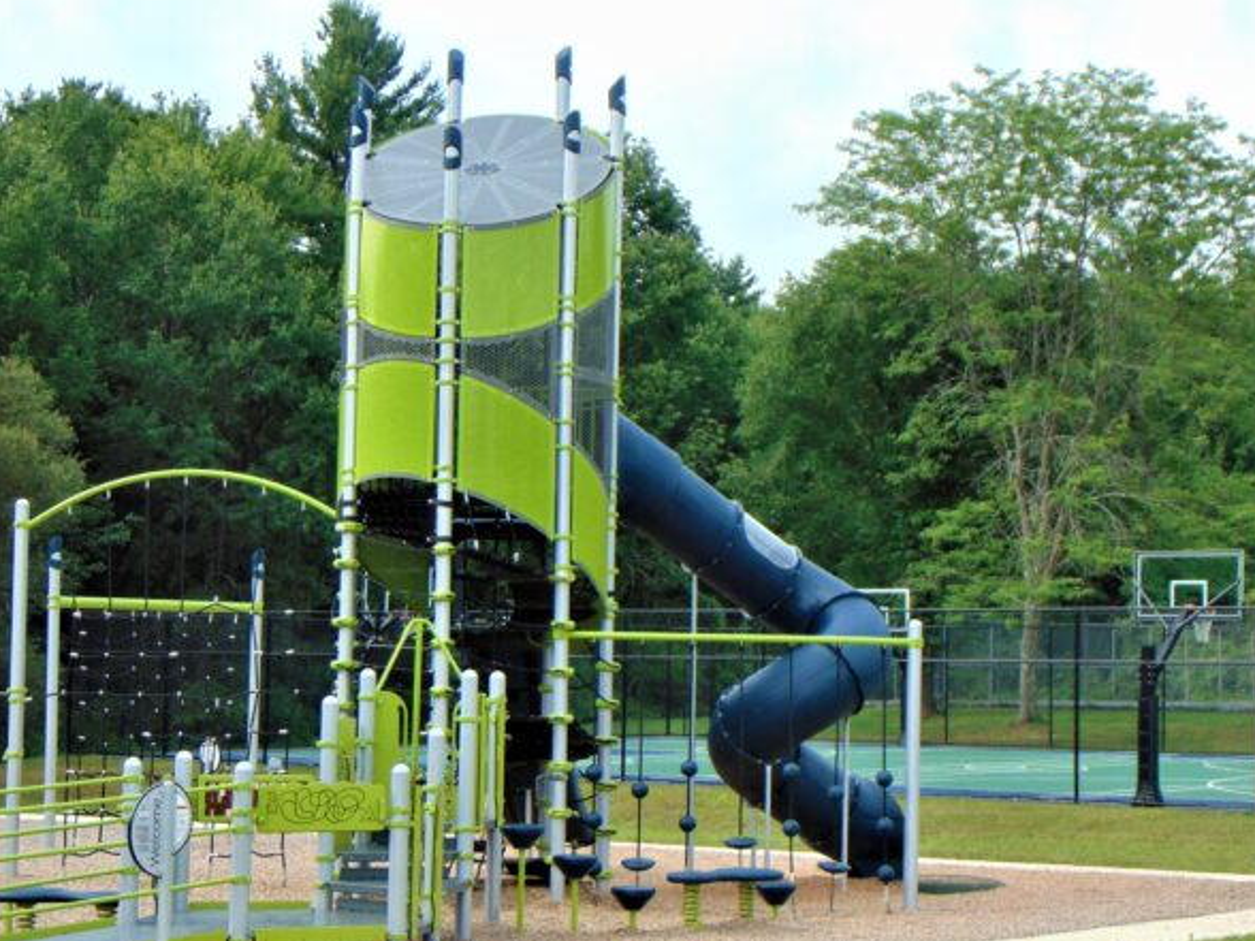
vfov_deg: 20.7
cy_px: 523
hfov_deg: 27.4
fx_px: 2574
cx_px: 672
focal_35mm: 71
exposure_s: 1/400
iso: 80
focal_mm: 10.8
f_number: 3.6
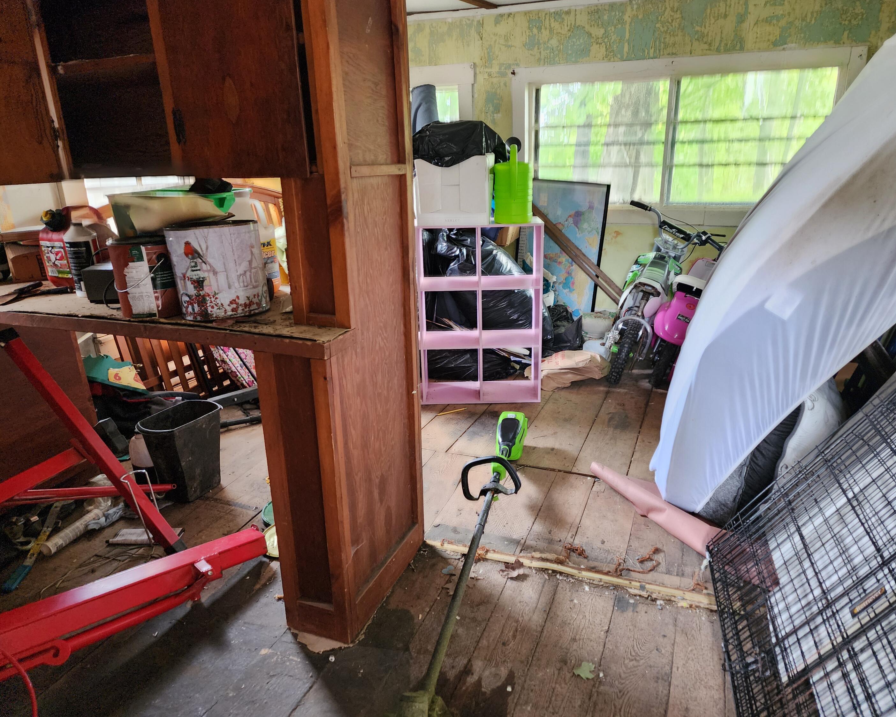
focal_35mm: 24
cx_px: 458
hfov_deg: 70.3
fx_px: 636
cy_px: 358
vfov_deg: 58.8
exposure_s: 1/60
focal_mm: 6.4
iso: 640
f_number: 1.8
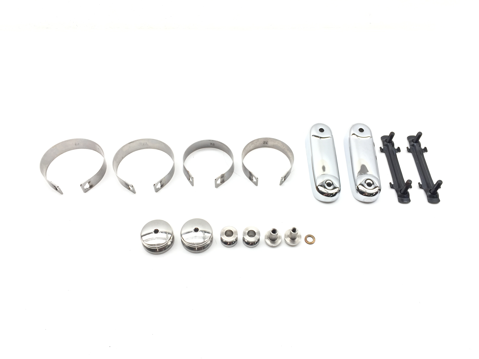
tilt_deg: -53.6
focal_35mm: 29
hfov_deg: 61.7
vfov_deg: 48.2
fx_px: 401
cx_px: 240
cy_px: 180
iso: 32
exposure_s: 1/139
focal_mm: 4.15
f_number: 2.2
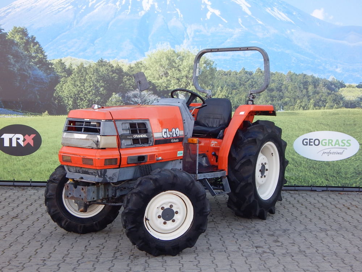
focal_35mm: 48
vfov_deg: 30.3
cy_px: 136
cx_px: 181
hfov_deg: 39.7
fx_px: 502
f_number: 3.7
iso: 125
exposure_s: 1/160
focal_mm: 8.6
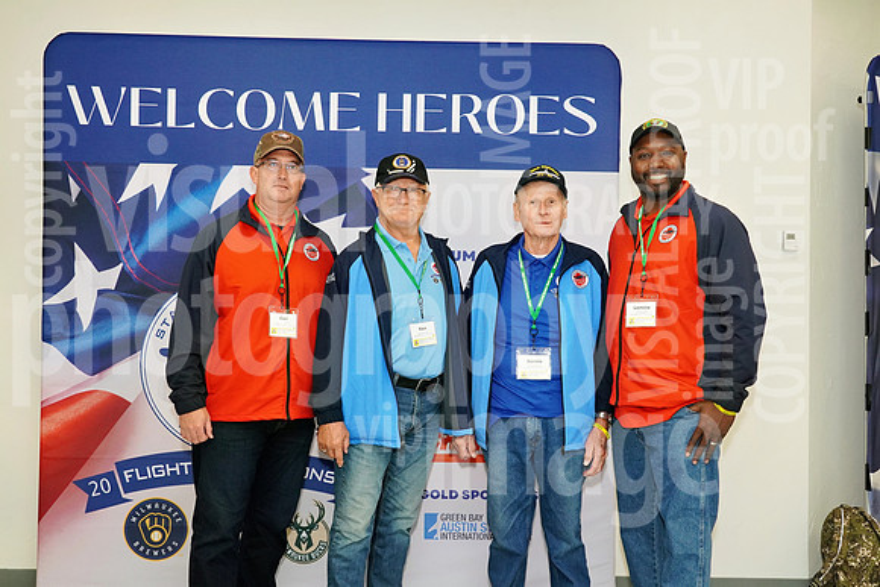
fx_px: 1064
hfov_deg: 45.0
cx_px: 440
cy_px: 294
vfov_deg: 30.9
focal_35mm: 44
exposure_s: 1/100
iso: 1600
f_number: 8
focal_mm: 29
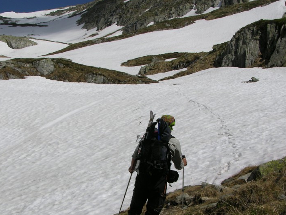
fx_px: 421
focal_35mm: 51
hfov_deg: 37.5
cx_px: 132
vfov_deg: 28.3
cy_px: 145
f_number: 8
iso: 50
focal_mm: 9
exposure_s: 1/523
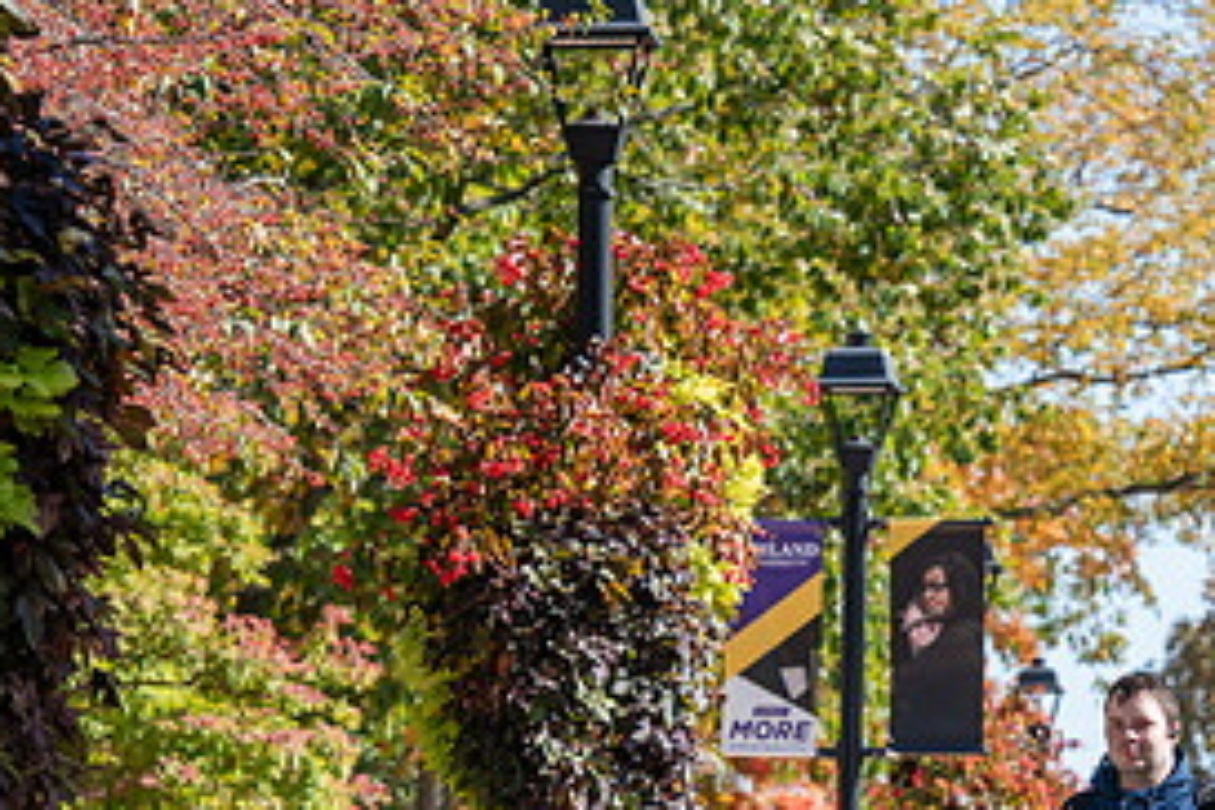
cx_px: 868
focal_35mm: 276
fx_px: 9314
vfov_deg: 5.0
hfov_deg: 7.5
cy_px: 741
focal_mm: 130
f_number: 5.6
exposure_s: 1/500
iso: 160
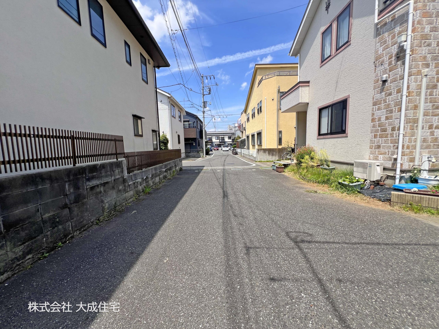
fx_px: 165
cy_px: 164
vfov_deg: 89.9
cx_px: 220
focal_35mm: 13
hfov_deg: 106.2
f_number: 1.8
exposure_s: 1/1033
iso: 32
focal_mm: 1.57
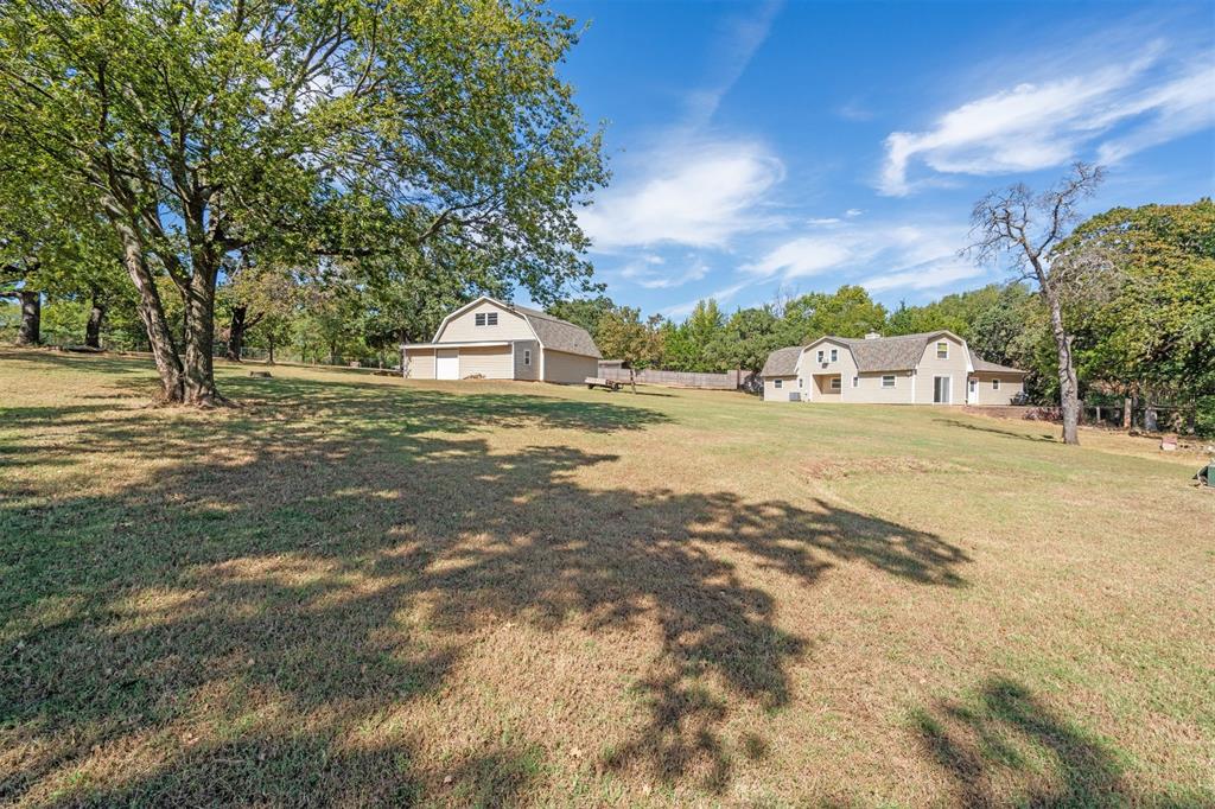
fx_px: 540
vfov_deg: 73.7
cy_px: 404
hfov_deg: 96.8
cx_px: 608
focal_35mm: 16
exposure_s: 1/800
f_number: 7.1
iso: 200
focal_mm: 16
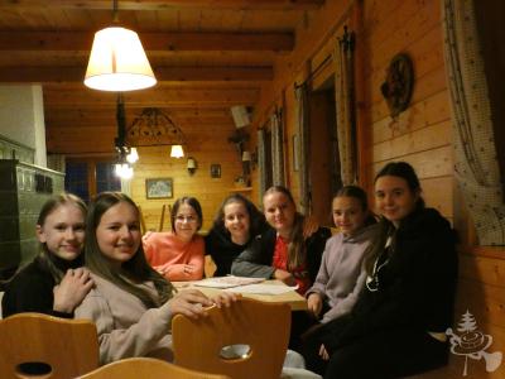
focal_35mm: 35
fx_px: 511
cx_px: 252
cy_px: 190
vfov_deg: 40.7
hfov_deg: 52.6
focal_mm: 6.2
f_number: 3.4
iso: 1600
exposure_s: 1/30
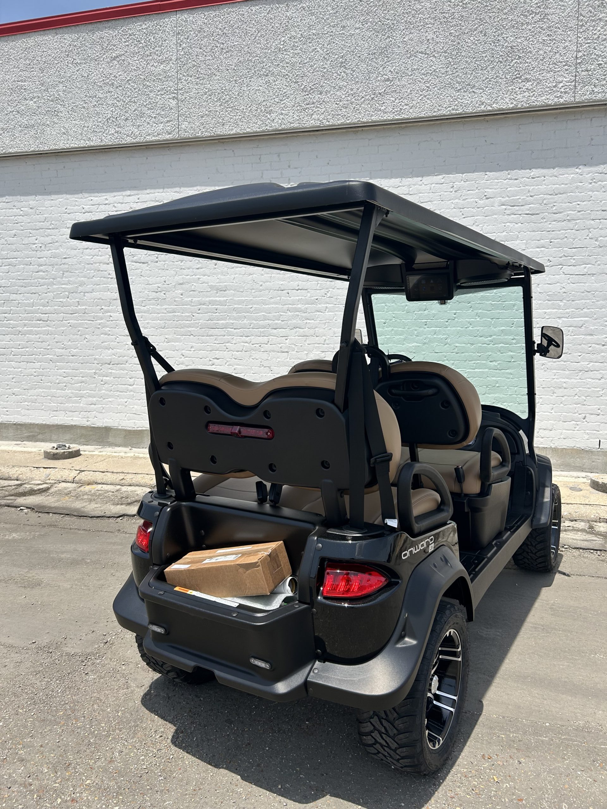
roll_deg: -1.0
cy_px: 404
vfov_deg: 67.3
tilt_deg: -5.5
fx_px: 608
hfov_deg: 53.1
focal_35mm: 26
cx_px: 304
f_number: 1.5
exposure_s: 1/5076
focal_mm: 5.7
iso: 50
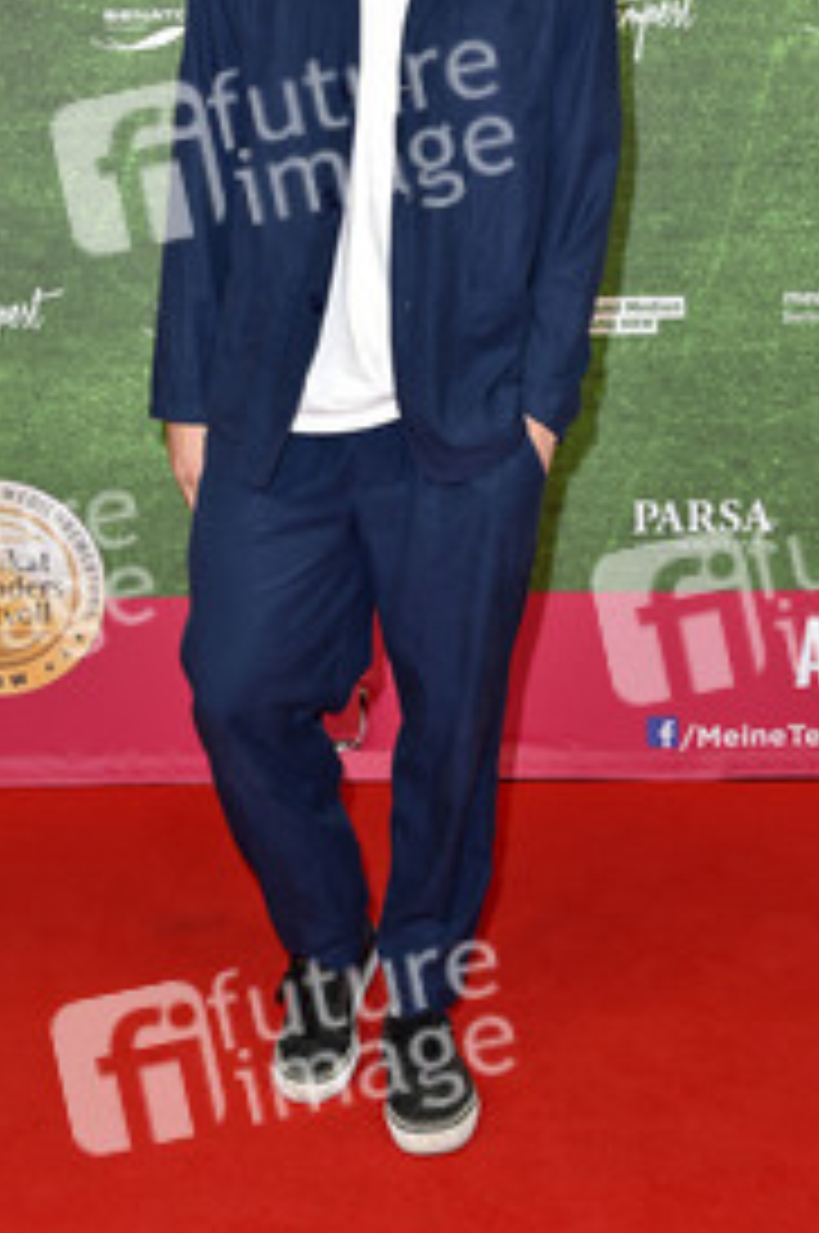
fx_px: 2395
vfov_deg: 28.6
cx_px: 414
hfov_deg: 19.4
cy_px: 374
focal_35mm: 70
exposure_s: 1/160
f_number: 5.6
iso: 500
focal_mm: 48
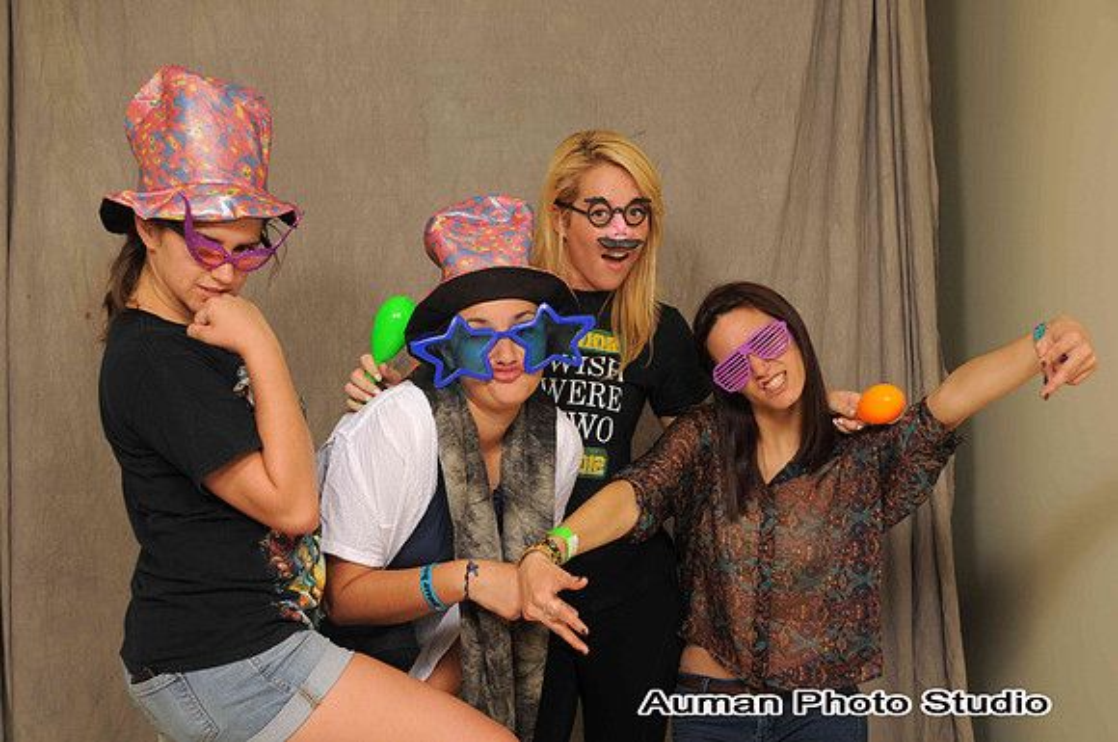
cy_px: 371
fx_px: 1489
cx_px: 559
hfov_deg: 41.2
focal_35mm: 48
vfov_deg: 28.0
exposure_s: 1/125
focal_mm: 32
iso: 200
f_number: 6.3
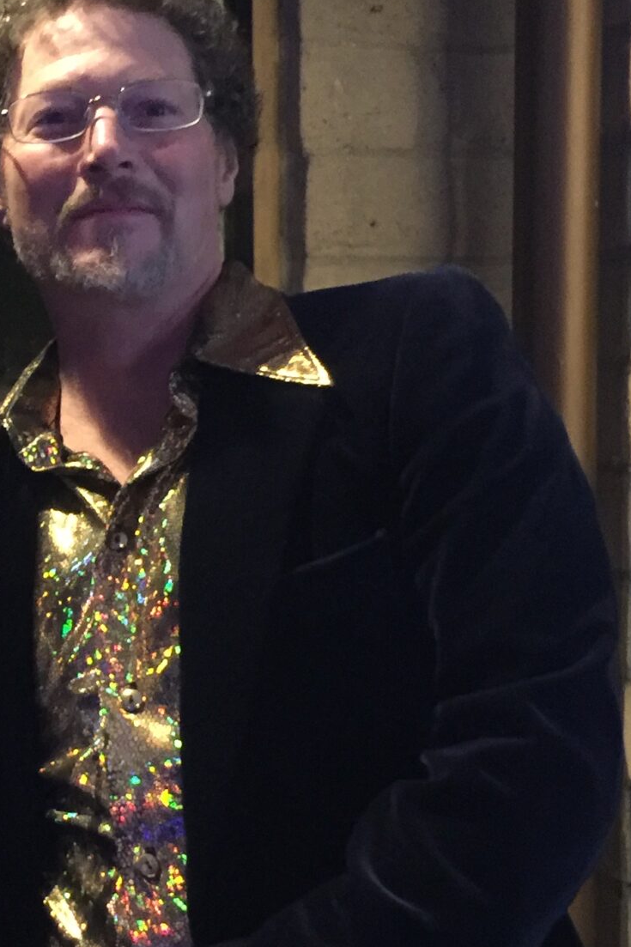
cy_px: 555
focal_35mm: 70
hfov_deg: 19.0
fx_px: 1841
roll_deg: +0.1
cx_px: 21
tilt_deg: -4.6
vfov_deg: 28.8
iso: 160
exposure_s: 1/4
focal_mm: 4.15
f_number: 2.2
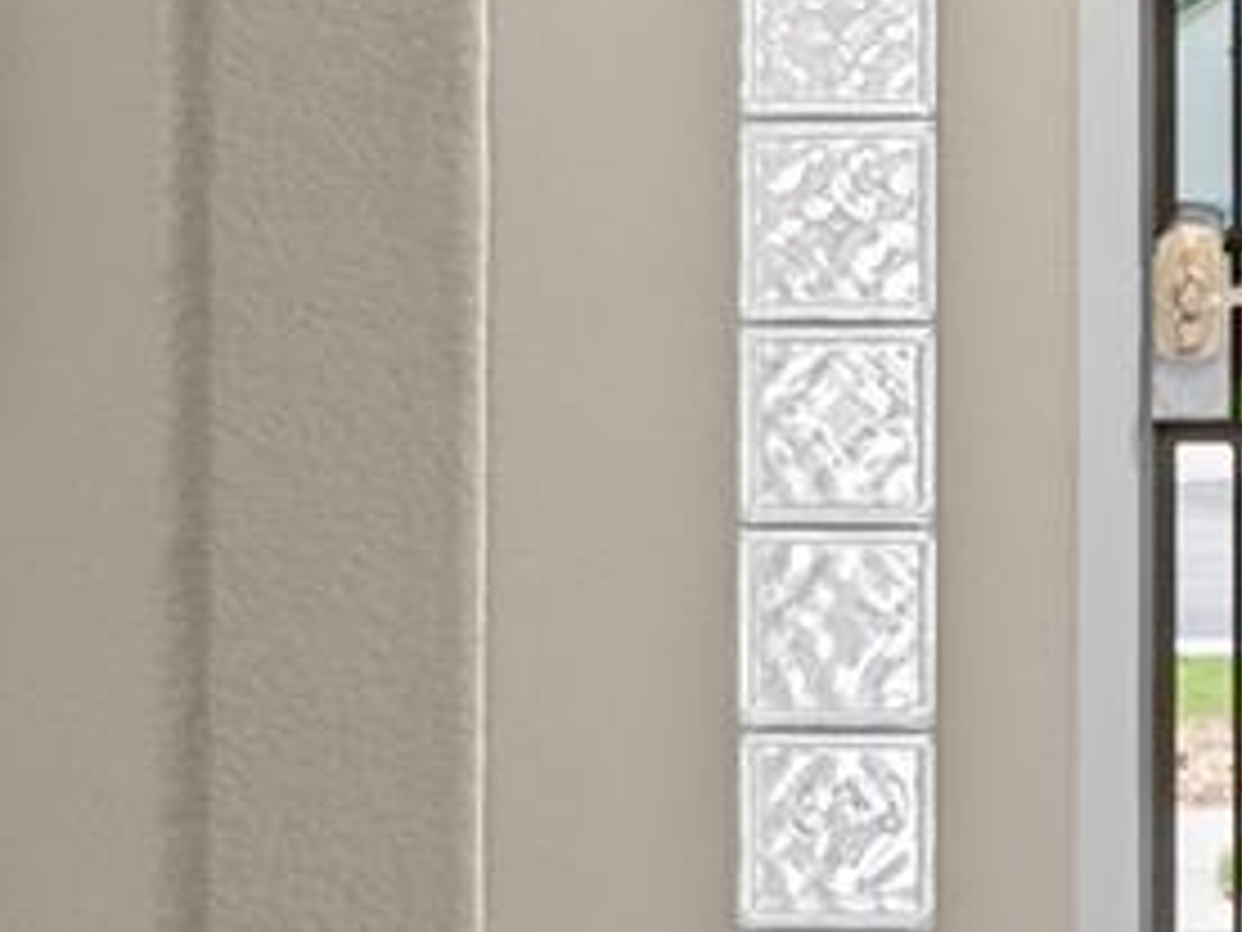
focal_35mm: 75
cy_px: 218
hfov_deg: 25.9
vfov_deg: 19.5
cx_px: 792
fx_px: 2691
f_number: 4
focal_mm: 14
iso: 200
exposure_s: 1/30
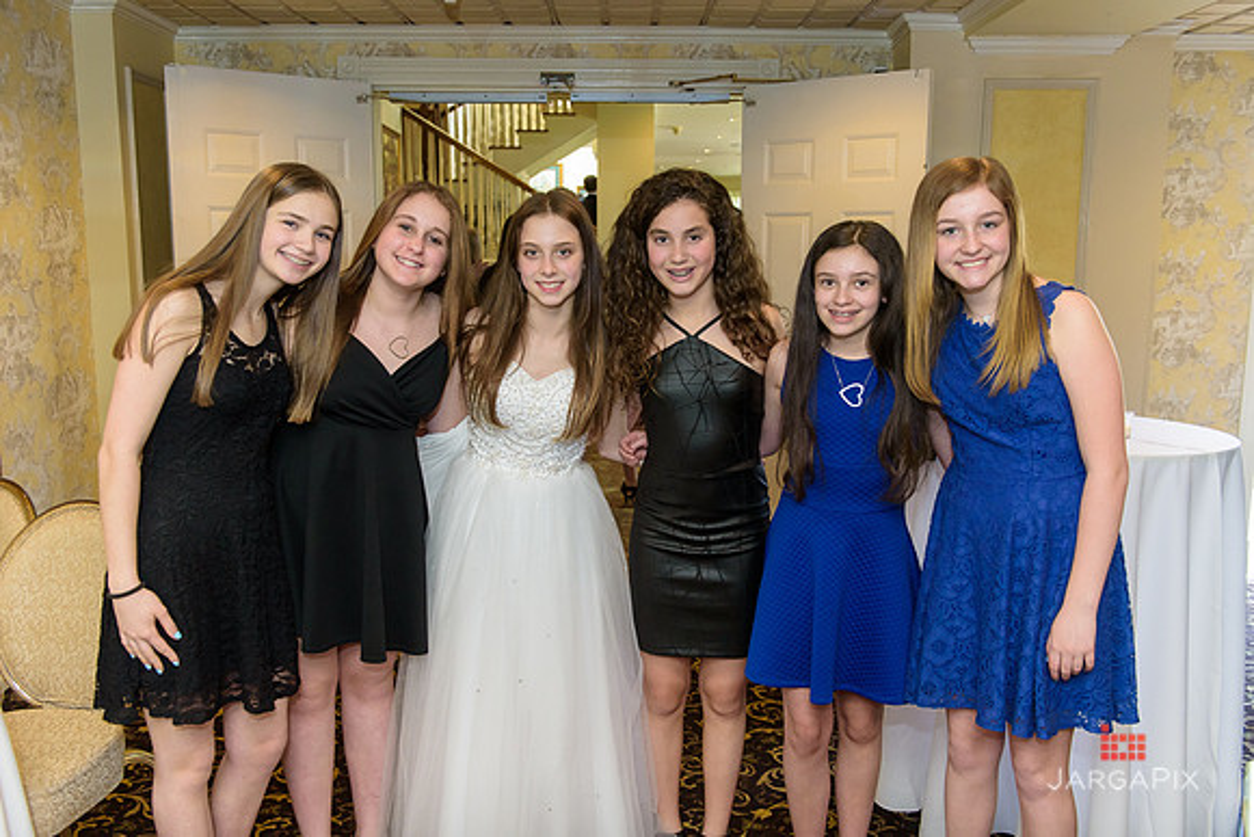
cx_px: 627
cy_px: 418
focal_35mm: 31
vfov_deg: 42.3
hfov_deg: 60.3
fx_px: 1080
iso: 1600
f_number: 3.2
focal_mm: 31
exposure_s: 1/125
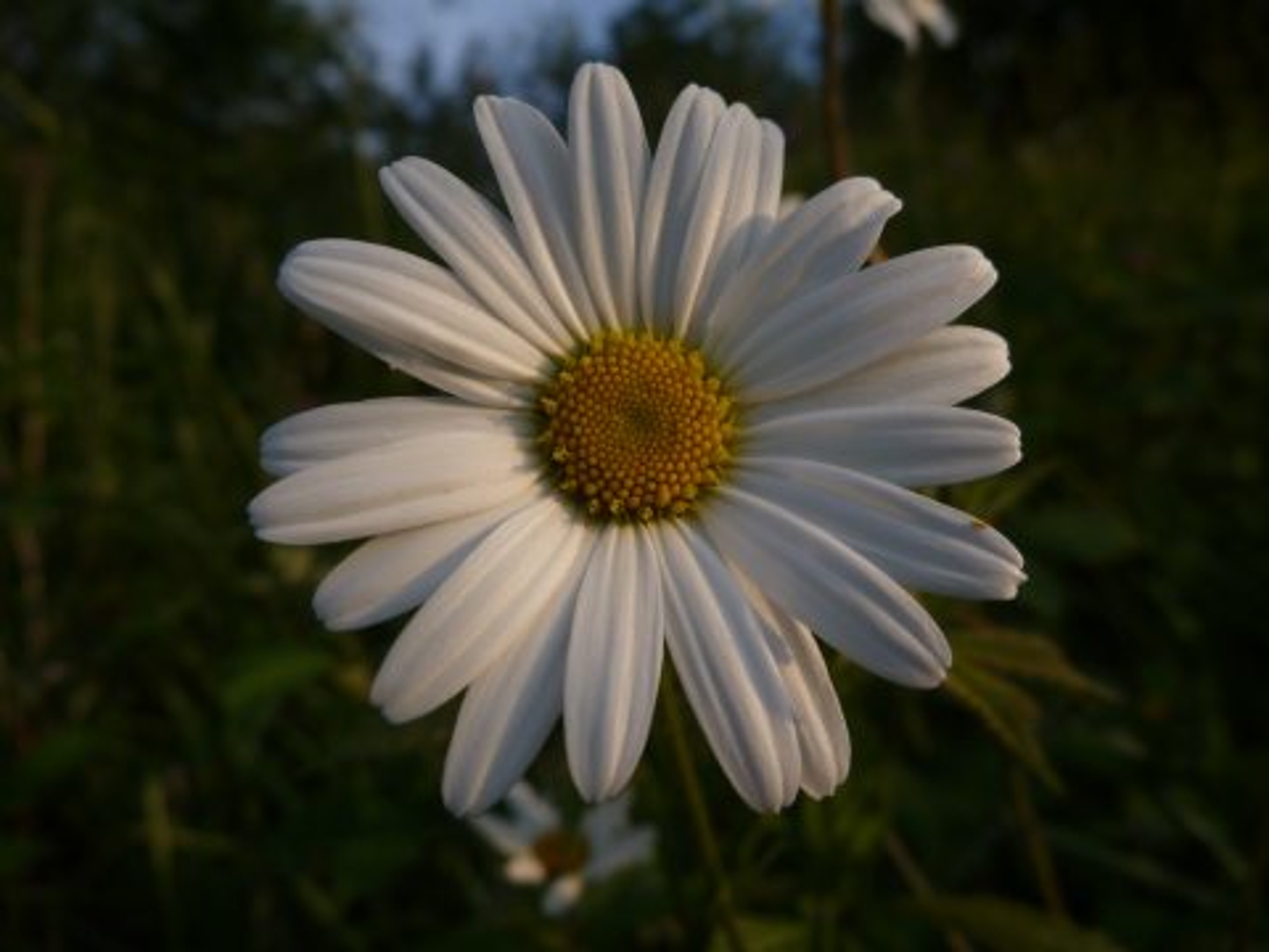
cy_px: 476
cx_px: 634
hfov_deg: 63.4
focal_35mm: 28
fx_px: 1026
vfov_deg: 49.7
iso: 80
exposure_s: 1/400
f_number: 3.3
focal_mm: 4.9
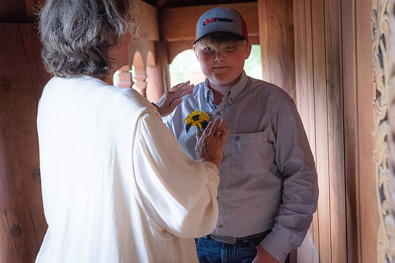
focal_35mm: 52
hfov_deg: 38.2
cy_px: 132
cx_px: 198
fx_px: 571
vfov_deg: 26.0
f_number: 4
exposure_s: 1/125
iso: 5000
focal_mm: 52
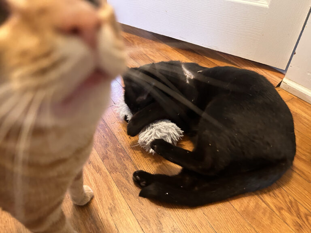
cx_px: 156
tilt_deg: -40.3
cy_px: 116
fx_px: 234
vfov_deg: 53.1
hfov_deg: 67.3
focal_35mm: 26
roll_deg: +1.4
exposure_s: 1/40
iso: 500
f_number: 1.5
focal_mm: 5.7
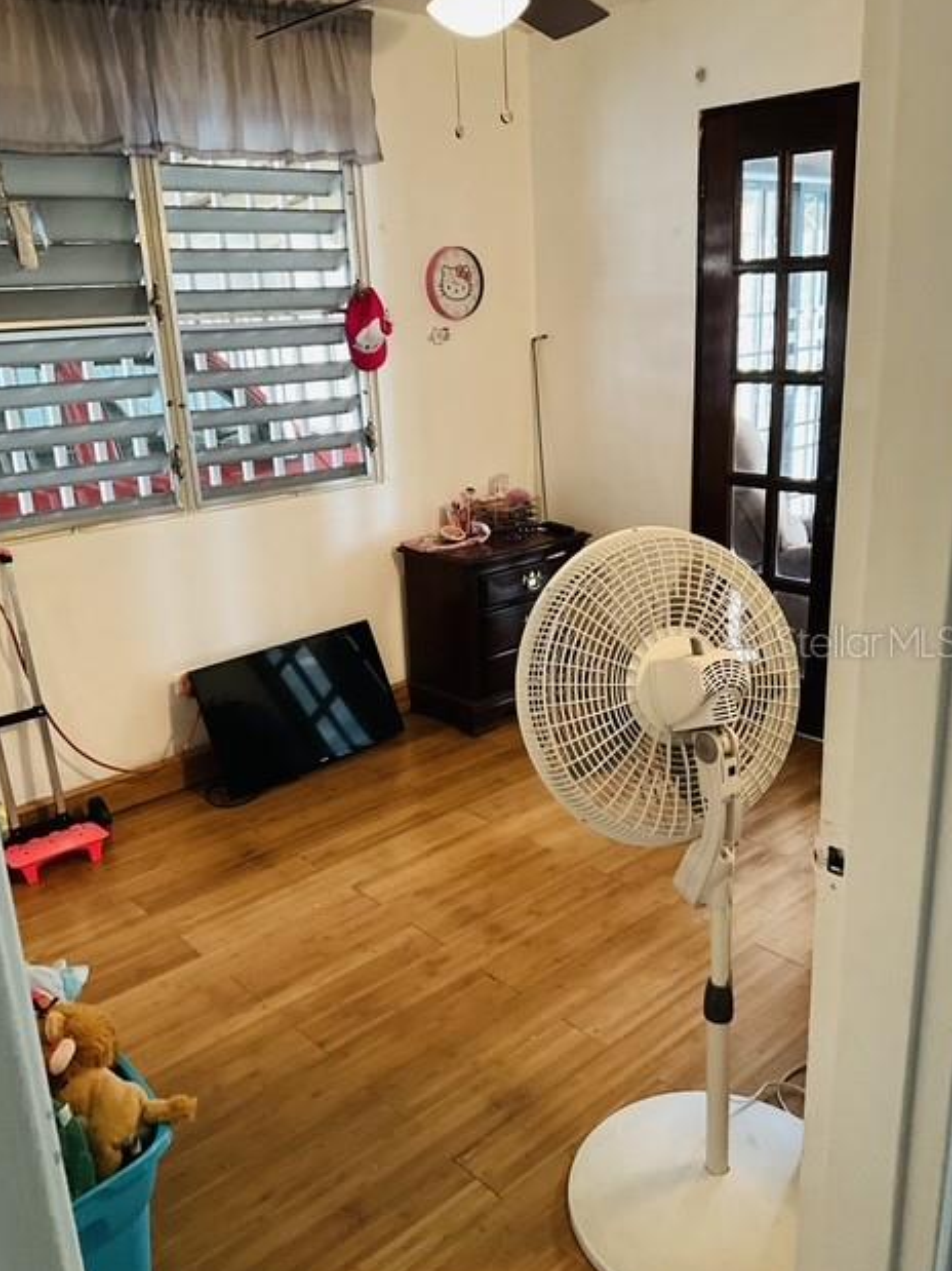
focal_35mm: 30
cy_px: 641
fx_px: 1100
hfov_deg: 46.8
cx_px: 476
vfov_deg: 60.0
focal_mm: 3
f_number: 1.8
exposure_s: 1/40
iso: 200
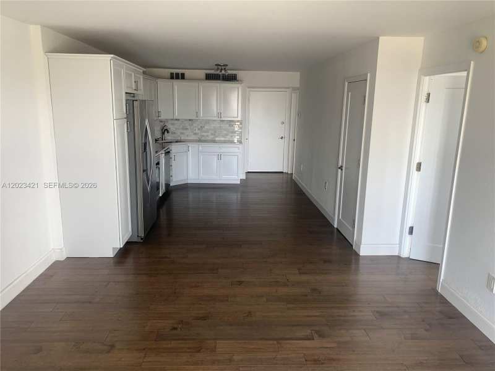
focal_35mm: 26
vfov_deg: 53.1
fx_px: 372
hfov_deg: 67.3
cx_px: 248
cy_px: 186
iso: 50
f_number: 1.8
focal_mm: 4.25
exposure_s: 1/121
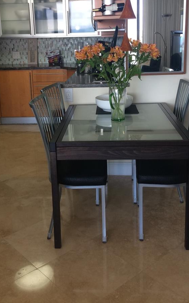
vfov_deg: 47.8
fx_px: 338
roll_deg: +1.3
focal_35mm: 41
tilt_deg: -13.7
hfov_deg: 31.2
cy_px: 112
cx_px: 82
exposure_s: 1/30
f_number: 2.2
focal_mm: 4.15
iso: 40
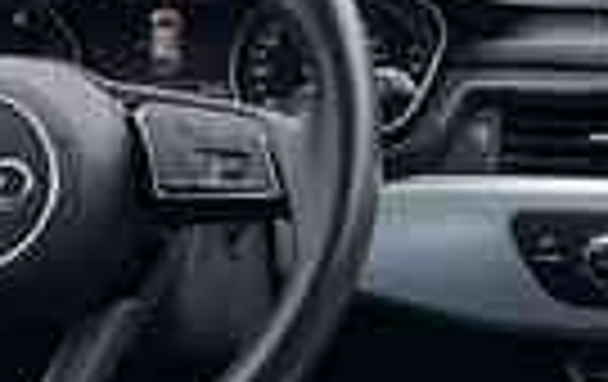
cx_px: 585
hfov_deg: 19.5
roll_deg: +0.9
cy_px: 258
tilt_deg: -17.1
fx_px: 1727
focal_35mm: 104
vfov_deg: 12.6
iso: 50
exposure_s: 1/310
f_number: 1.5
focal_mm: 5.7
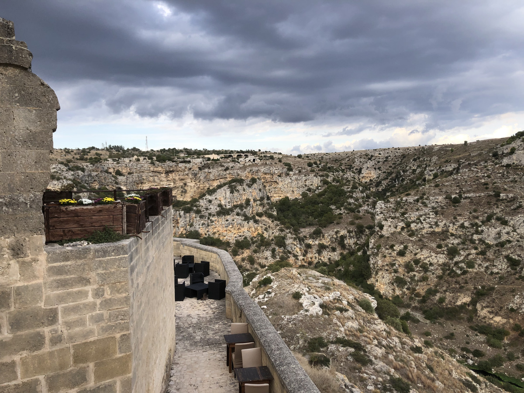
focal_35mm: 28
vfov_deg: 49.7
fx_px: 424
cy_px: 196
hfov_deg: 63.4
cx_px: 262
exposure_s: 1/600
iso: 20
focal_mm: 4
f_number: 1.8
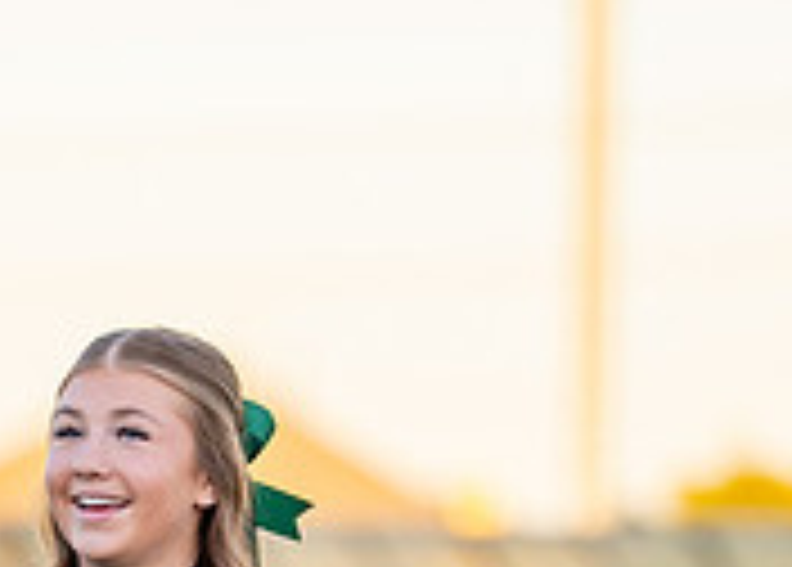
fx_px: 15172
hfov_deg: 3.0
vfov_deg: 2.1
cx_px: 246
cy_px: 669
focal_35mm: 674
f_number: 2.8
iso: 500
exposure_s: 1/1250
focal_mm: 165
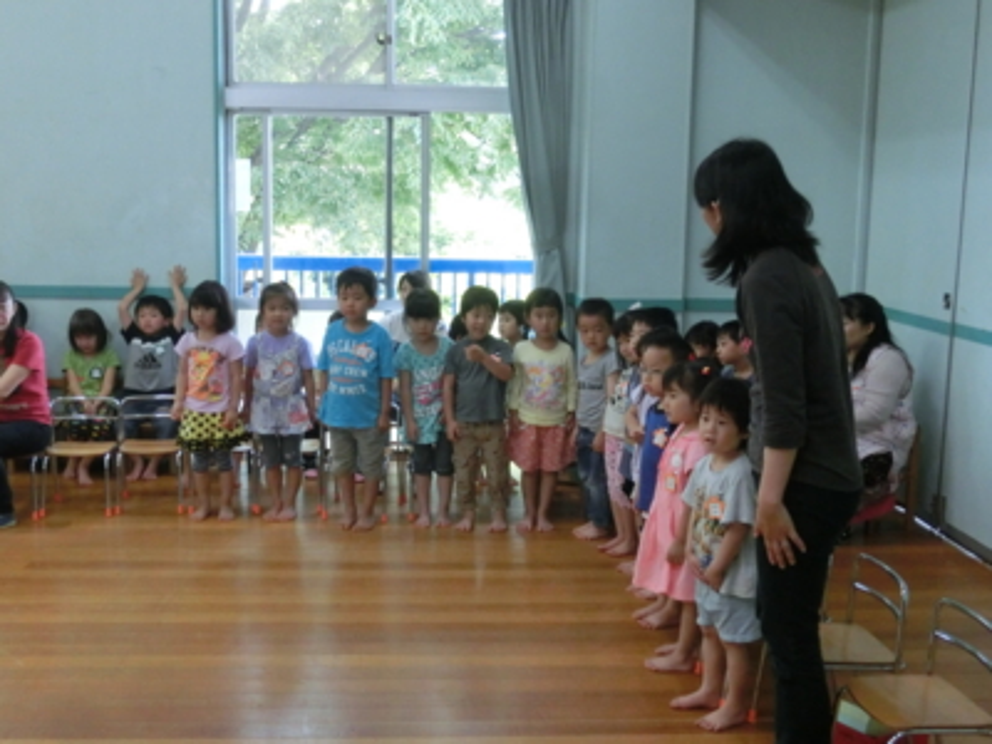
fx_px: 1146
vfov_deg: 36.0
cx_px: 496
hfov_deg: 46.8
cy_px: 372
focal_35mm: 40
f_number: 4
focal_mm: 7.15
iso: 640
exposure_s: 1/125
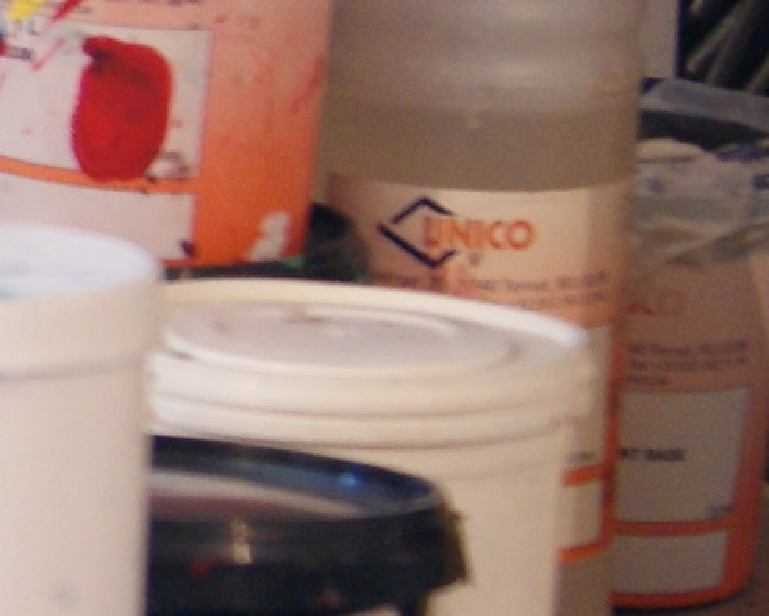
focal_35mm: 244
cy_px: 44
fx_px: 5556
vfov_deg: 6.3
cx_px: -1075
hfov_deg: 7.4
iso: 400
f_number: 4
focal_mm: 22
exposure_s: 1/8
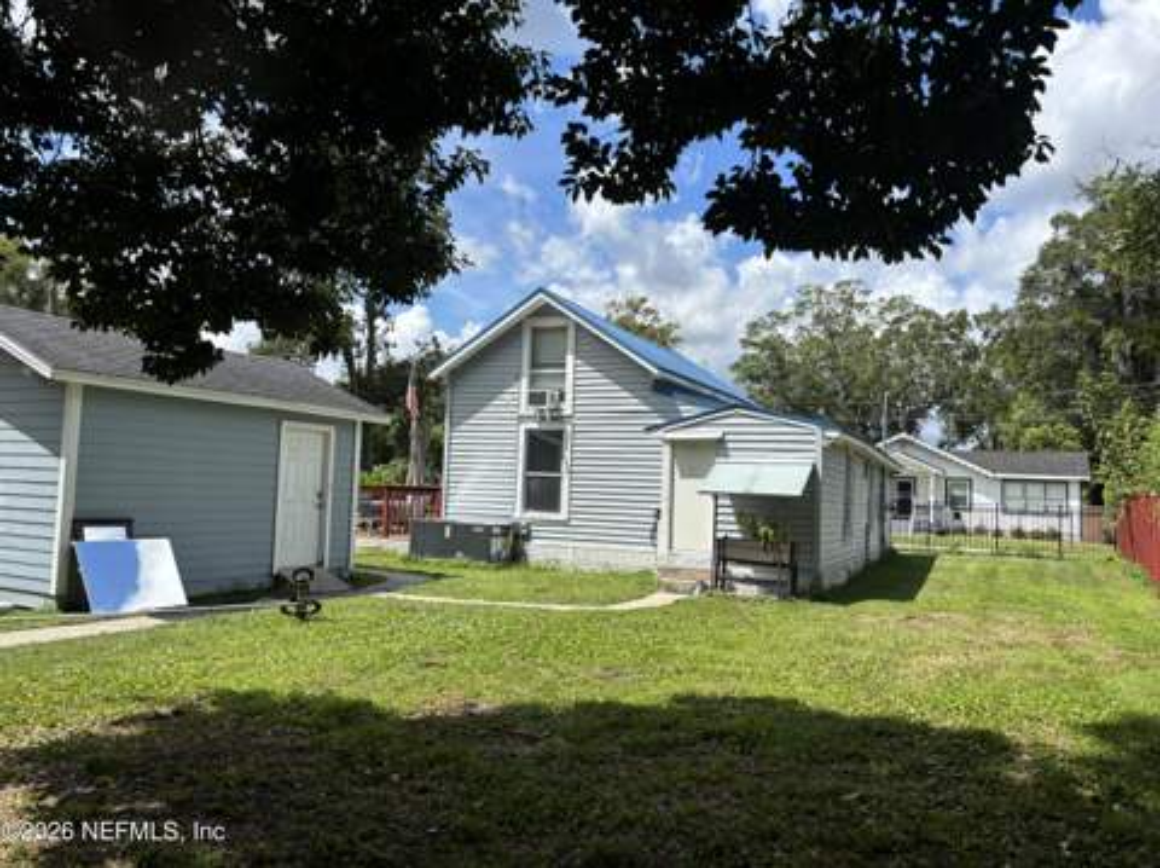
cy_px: 434
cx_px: 580
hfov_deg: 67.4
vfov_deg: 53.0
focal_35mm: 26
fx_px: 870
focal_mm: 5.96
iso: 50
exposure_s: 1/3106
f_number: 1.6
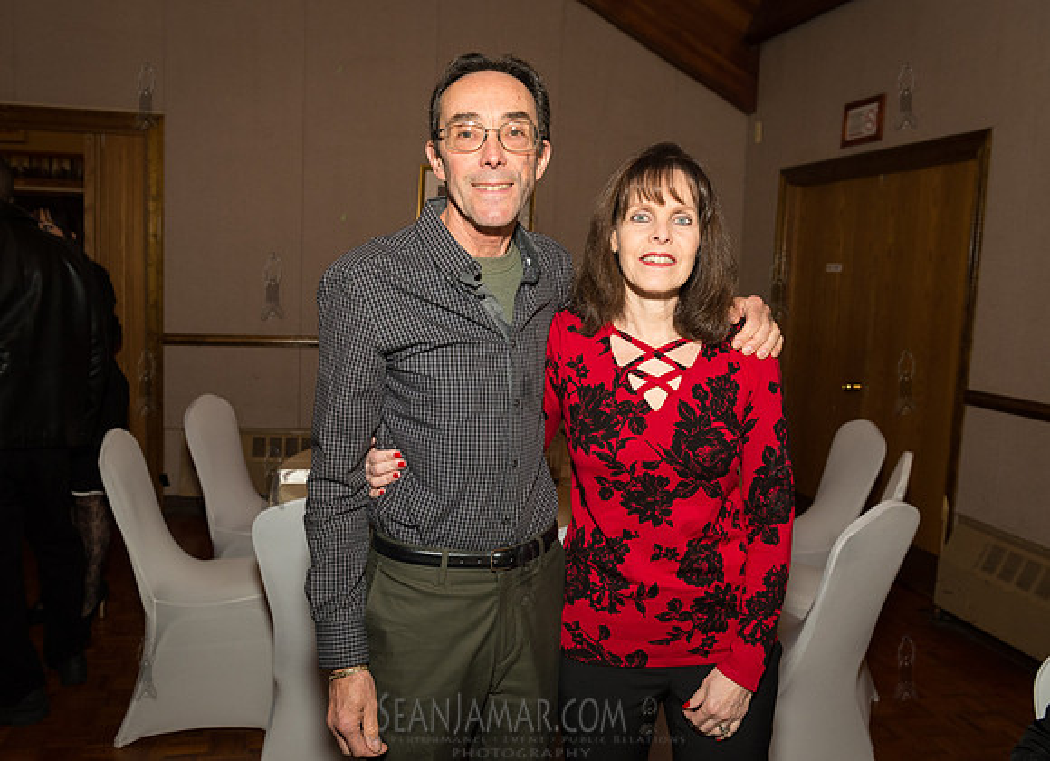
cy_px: 365
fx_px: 927
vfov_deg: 44.6
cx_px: 515
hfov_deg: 59.1
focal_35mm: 31
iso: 1600
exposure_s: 1/320
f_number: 5
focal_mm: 28
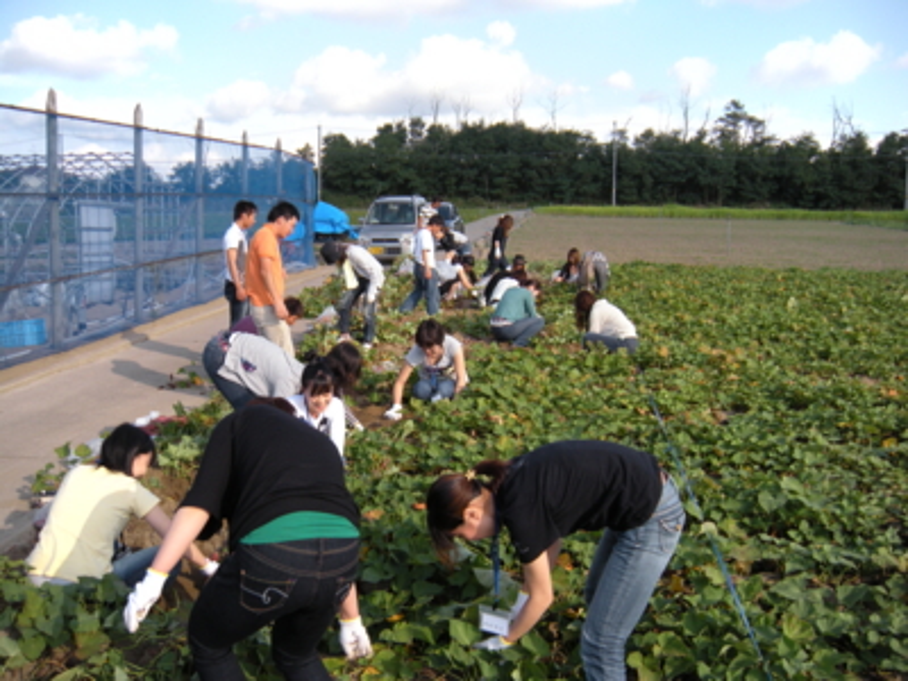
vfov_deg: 40.7
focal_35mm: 35
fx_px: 918
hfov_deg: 52.6
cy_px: 340
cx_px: 454
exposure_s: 1/293
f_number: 3.8
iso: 64
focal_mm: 5.9
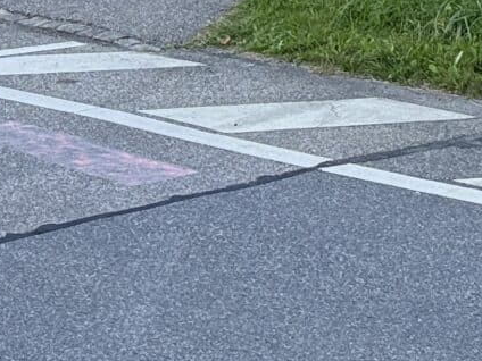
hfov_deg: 13.1
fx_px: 2019
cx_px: 638
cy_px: -719
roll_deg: +0.9
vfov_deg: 8.6
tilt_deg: +7.3
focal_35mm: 145
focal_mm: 6.76
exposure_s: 1/325
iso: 80
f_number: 1.78
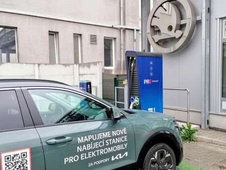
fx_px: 235
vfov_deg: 39.7
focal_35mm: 36
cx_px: 116
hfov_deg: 51.3
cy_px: 92
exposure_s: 1/60
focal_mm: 5.3
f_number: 1.8
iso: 320
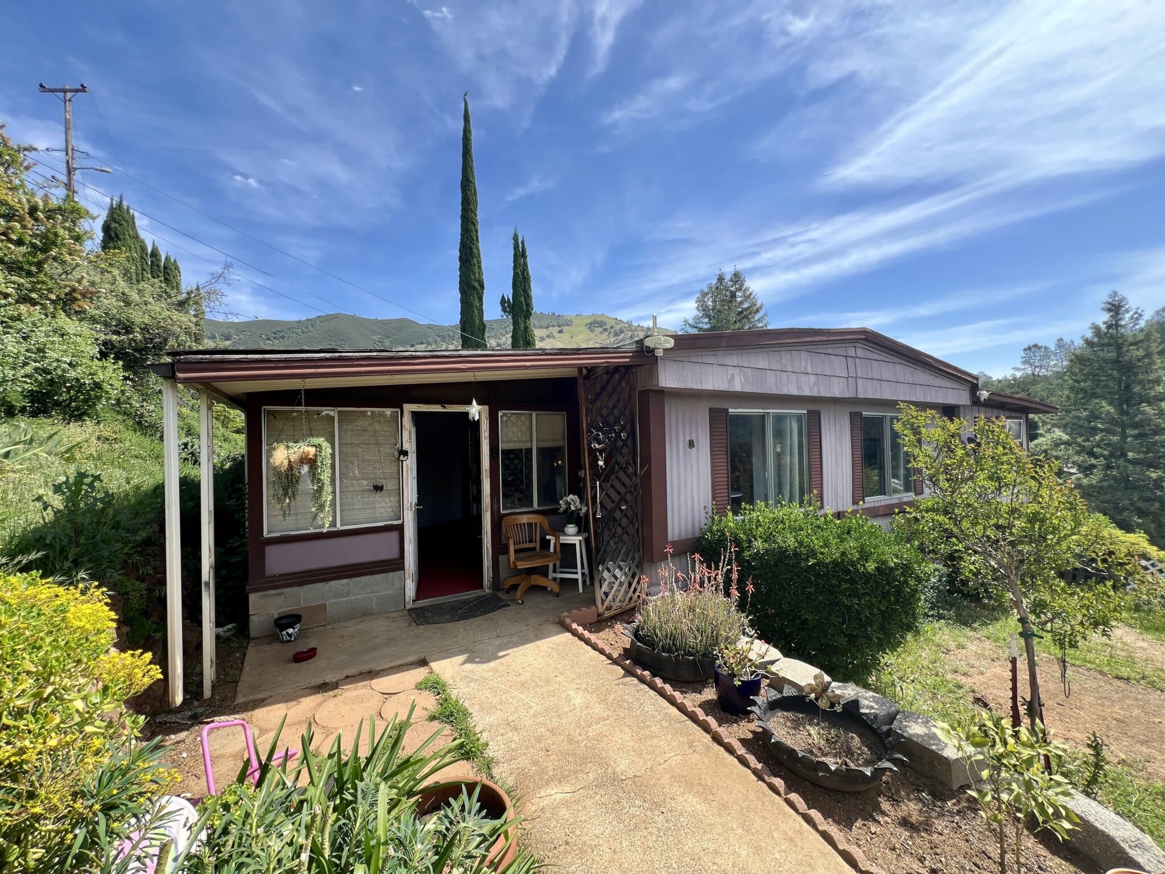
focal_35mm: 13
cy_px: 437
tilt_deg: +2.2
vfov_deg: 89.9
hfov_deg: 106.2
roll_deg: +1.5
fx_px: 438
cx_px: 582
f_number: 1.8
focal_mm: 1.57
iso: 32
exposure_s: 1/404
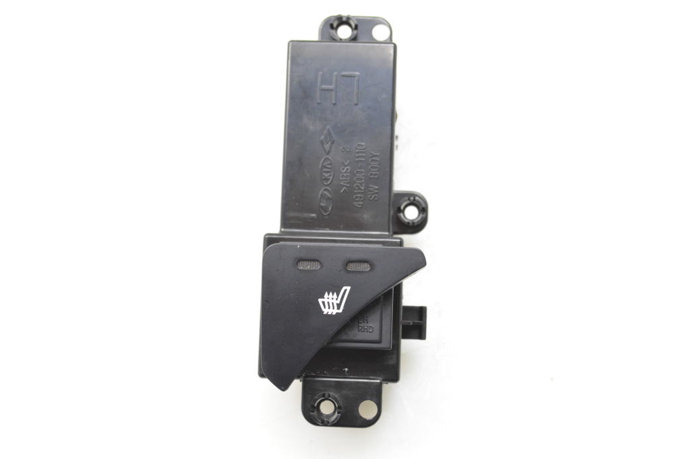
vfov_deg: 25.7
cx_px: 344
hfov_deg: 37.9
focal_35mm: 52
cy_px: 230
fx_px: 1004
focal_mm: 35
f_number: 6.3
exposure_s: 1/160
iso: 2500
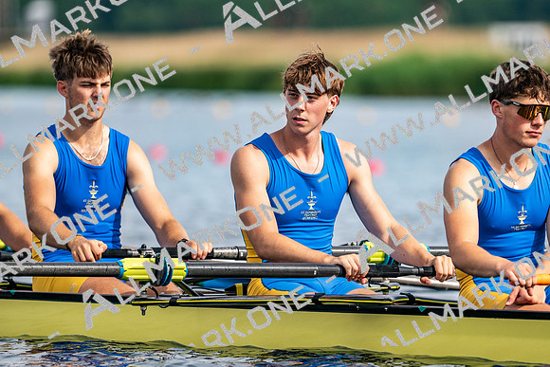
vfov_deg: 2.3
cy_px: 184
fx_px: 9173
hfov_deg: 3.4
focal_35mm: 600
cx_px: 275
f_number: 4.5
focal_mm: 400
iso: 280
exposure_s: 1/2500
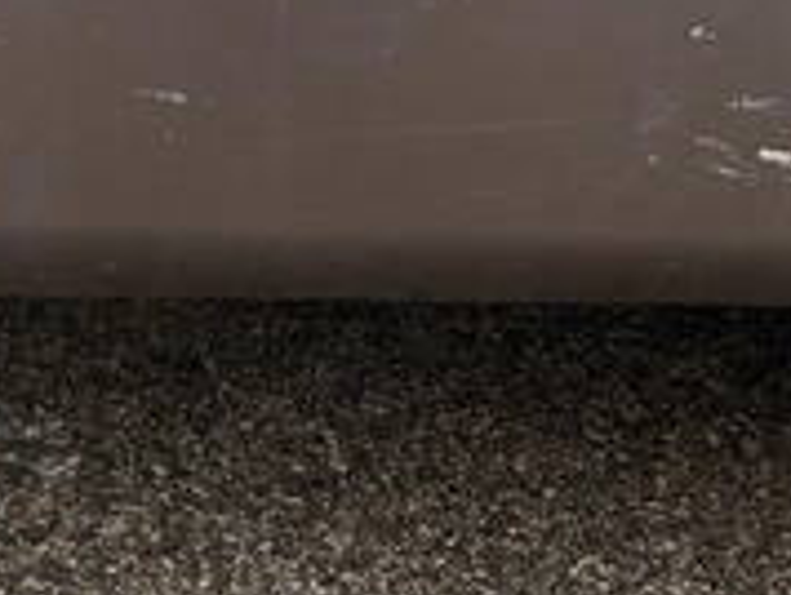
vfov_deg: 22.0
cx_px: 116
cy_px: 40
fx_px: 1487
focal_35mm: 65
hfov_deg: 28.9
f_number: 1.8
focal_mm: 3
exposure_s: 1/465
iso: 25
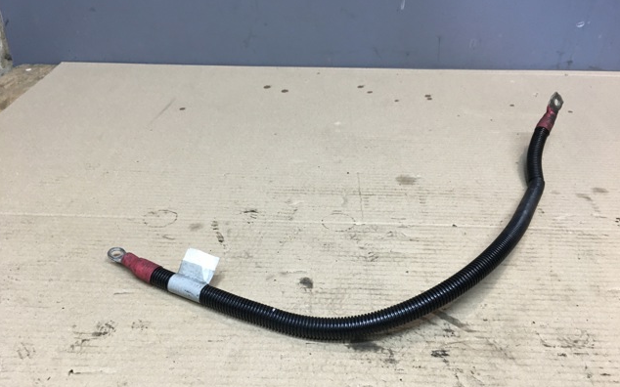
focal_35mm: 31
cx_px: 310
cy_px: 225
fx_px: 524
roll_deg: -1.9
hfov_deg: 61.2
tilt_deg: -33.5
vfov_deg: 40.5
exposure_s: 1/33
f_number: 2.2
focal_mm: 4.15
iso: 50
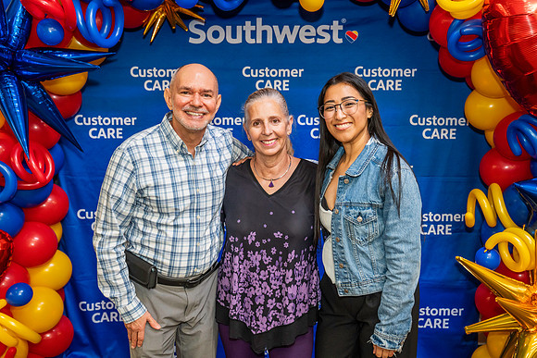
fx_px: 616
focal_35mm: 41
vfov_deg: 32.4
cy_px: 179
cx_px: 268
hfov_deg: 47.1
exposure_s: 1/160
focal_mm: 40
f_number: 4
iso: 2000
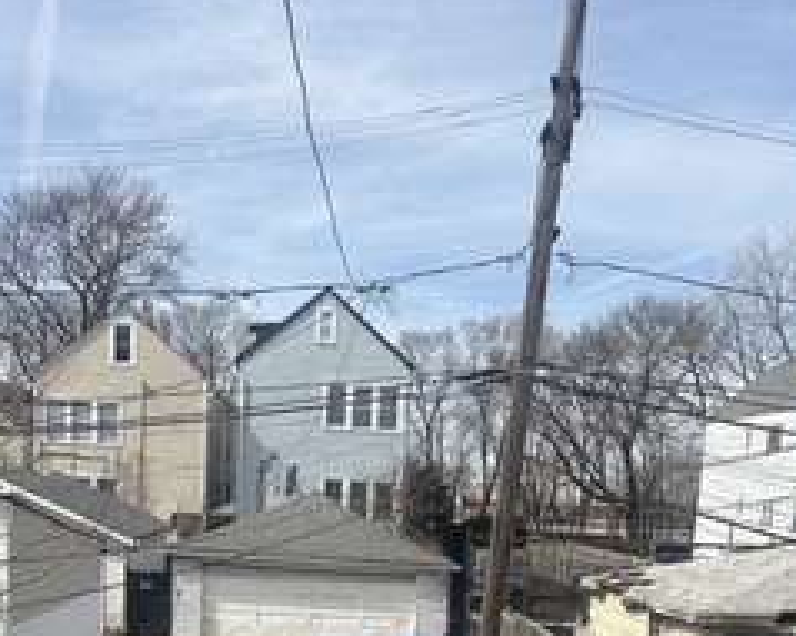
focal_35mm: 51
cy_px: 673
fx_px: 1201
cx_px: 323
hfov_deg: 36.5
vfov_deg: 27.5
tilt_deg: -9.0
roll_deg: -2.7
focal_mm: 5.96
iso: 50
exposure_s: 1/3623
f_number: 1.6
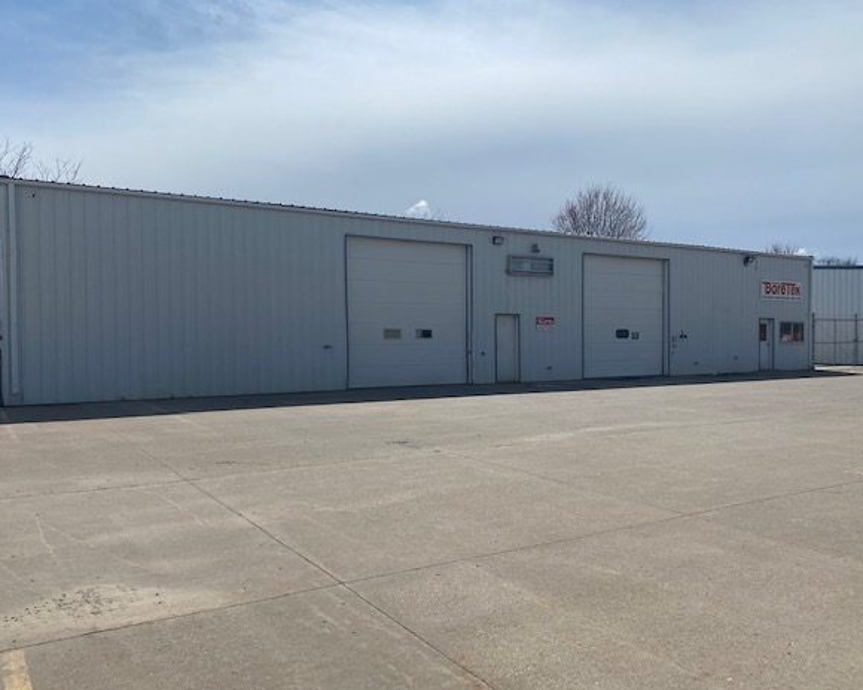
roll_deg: +0.2
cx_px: 417
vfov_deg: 51.5
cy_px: 354
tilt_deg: -0.3
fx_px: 715
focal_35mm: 28
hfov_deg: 62.2
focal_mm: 4.25
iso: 32
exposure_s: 1/7194
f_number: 1.8
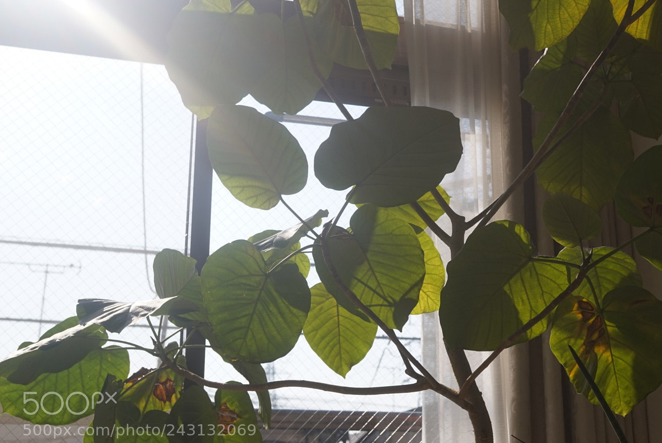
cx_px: 396
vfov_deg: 24.7
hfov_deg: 36.1
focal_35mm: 55
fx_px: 1012
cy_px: 199
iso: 100
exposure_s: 1/500
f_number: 6.3
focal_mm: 30
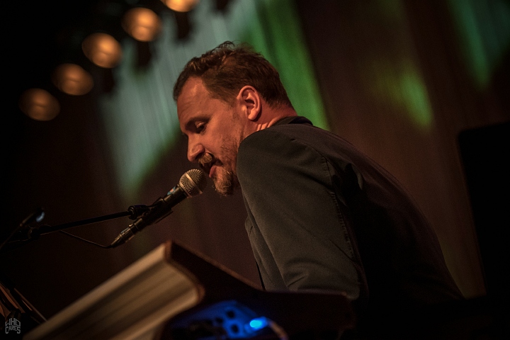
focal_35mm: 158
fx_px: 2231
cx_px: 255
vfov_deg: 8.7
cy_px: 170
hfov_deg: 13.0
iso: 2500
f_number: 2.8
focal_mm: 105
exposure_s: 1/80
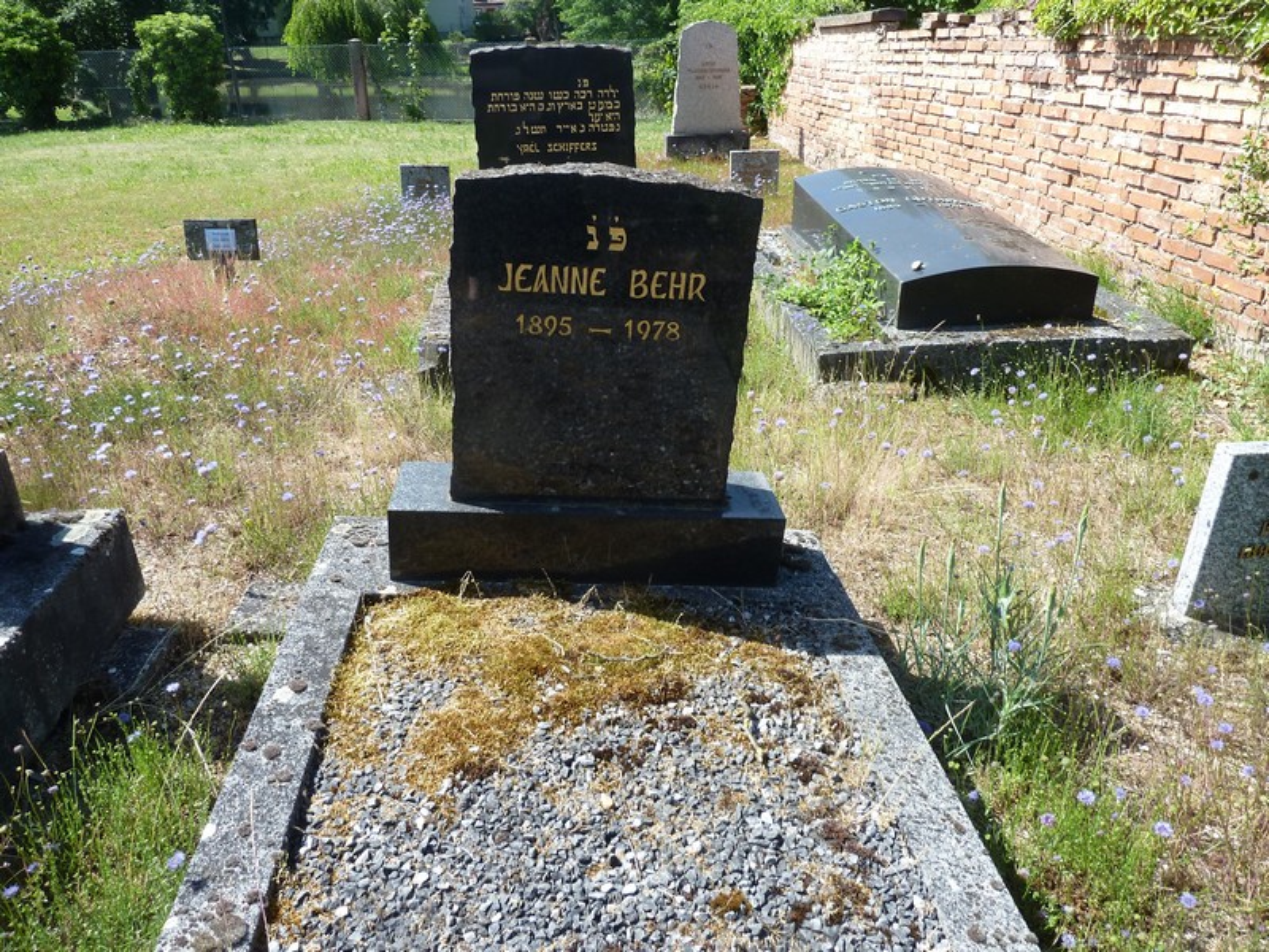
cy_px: 476
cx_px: 634
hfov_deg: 69.4
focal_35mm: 25
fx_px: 916
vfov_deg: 54.9
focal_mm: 4.1
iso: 80
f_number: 4
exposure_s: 1/200
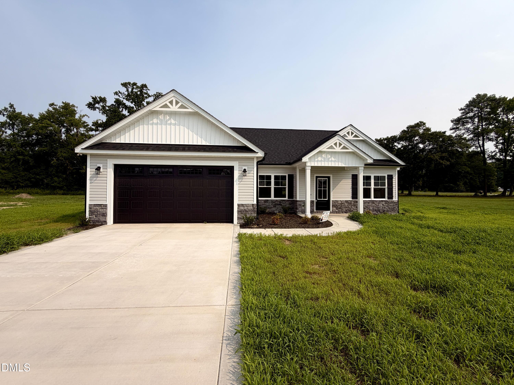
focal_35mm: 14
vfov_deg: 85.7
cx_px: 257
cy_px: 192
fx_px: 208
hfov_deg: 102.1
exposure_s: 1/1368
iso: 20
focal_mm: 2.22
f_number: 2.2
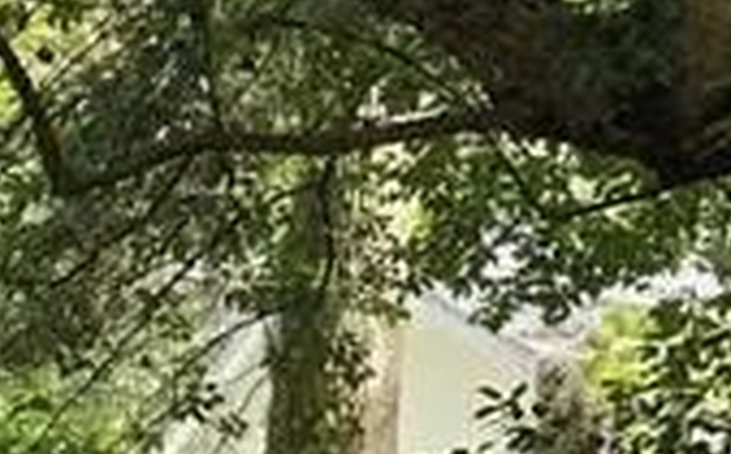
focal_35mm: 148
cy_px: 744
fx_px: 2944
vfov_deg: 8.6
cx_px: -1198
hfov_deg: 11.1
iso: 40
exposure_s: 1/182
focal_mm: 6.3
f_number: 1.7
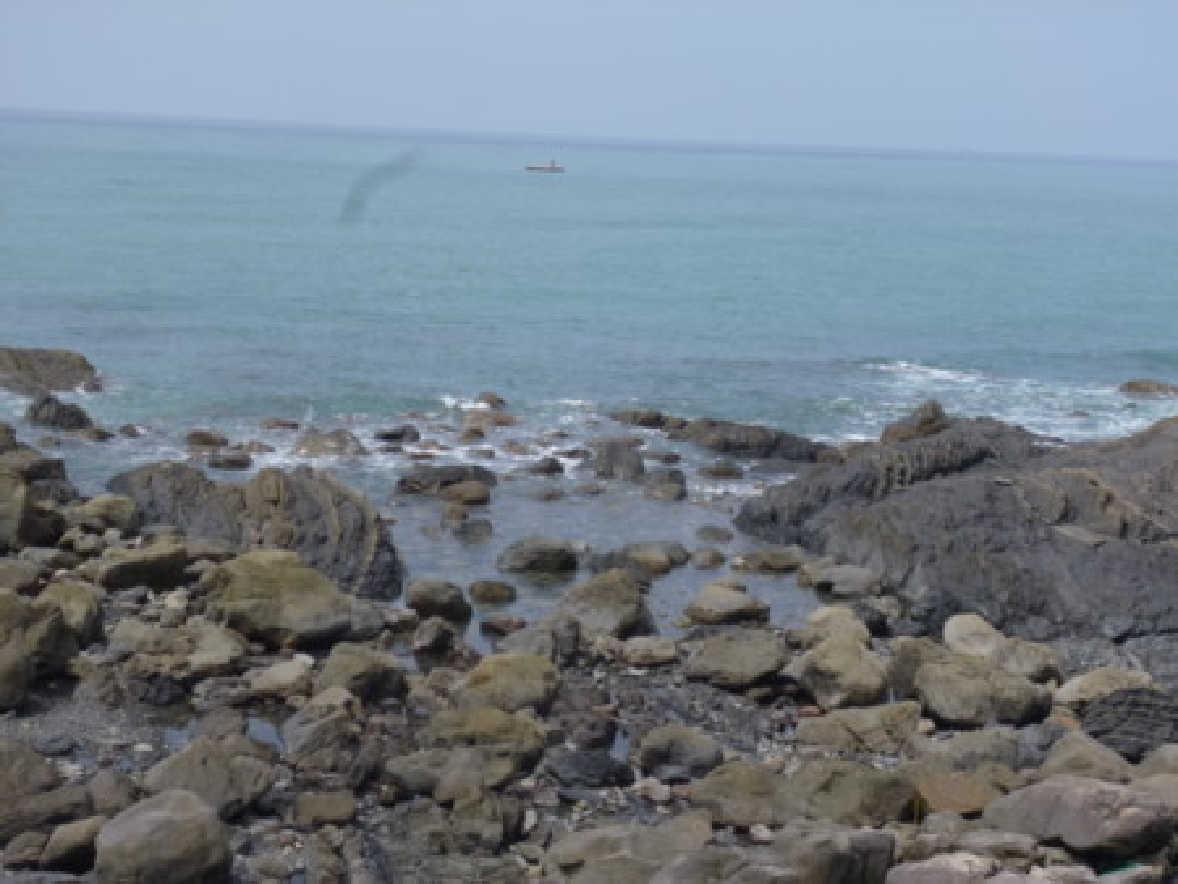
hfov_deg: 31.7
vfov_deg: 24.0
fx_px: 2077
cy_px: 442
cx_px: 589
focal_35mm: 61
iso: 100
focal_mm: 10.9
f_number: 4.1
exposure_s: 1/800
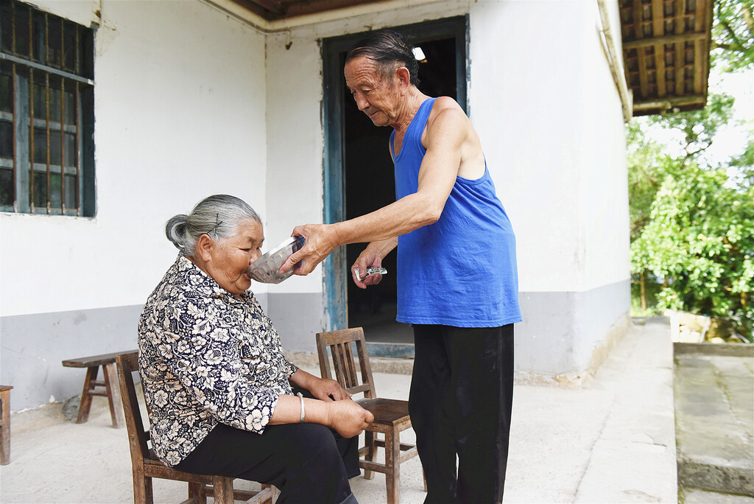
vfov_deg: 41.2
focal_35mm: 32
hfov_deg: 58.7
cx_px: 377
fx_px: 671
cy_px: 252
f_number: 4
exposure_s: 1/2500
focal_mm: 32
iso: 1250
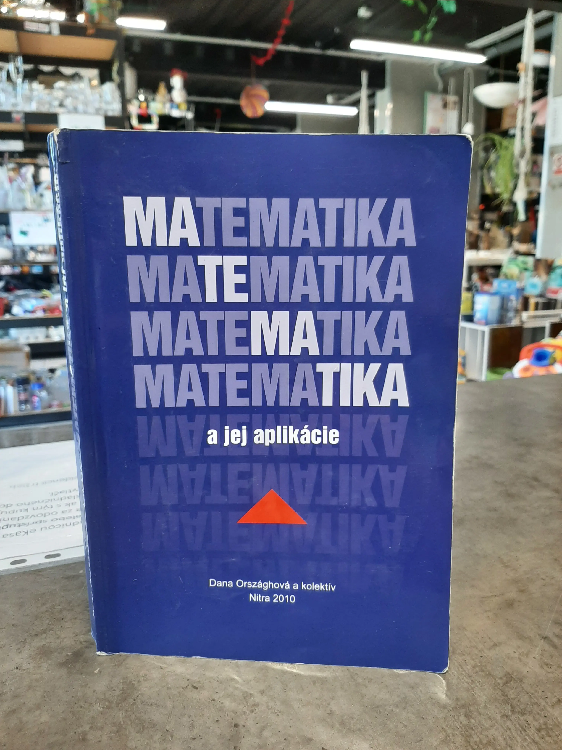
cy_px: 375
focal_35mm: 26
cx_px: 281
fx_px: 563
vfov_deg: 67.3
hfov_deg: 53.1
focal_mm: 3.93
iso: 125
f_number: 1.7
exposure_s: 1/50
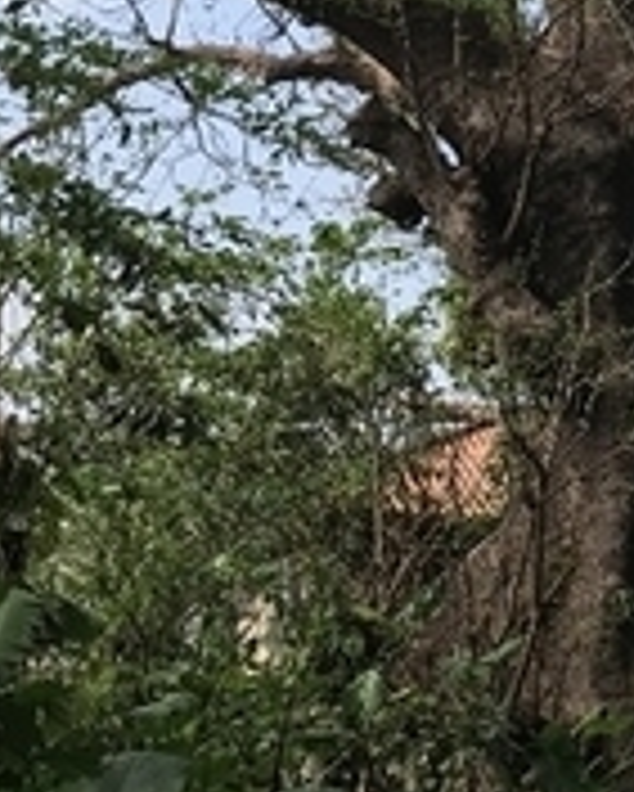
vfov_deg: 20.2
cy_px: 76
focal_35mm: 93
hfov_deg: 16.2
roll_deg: -3.7
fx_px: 2179
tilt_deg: +15.6
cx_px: 630
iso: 20
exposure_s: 1/1497
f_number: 1.8
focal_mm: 3.99
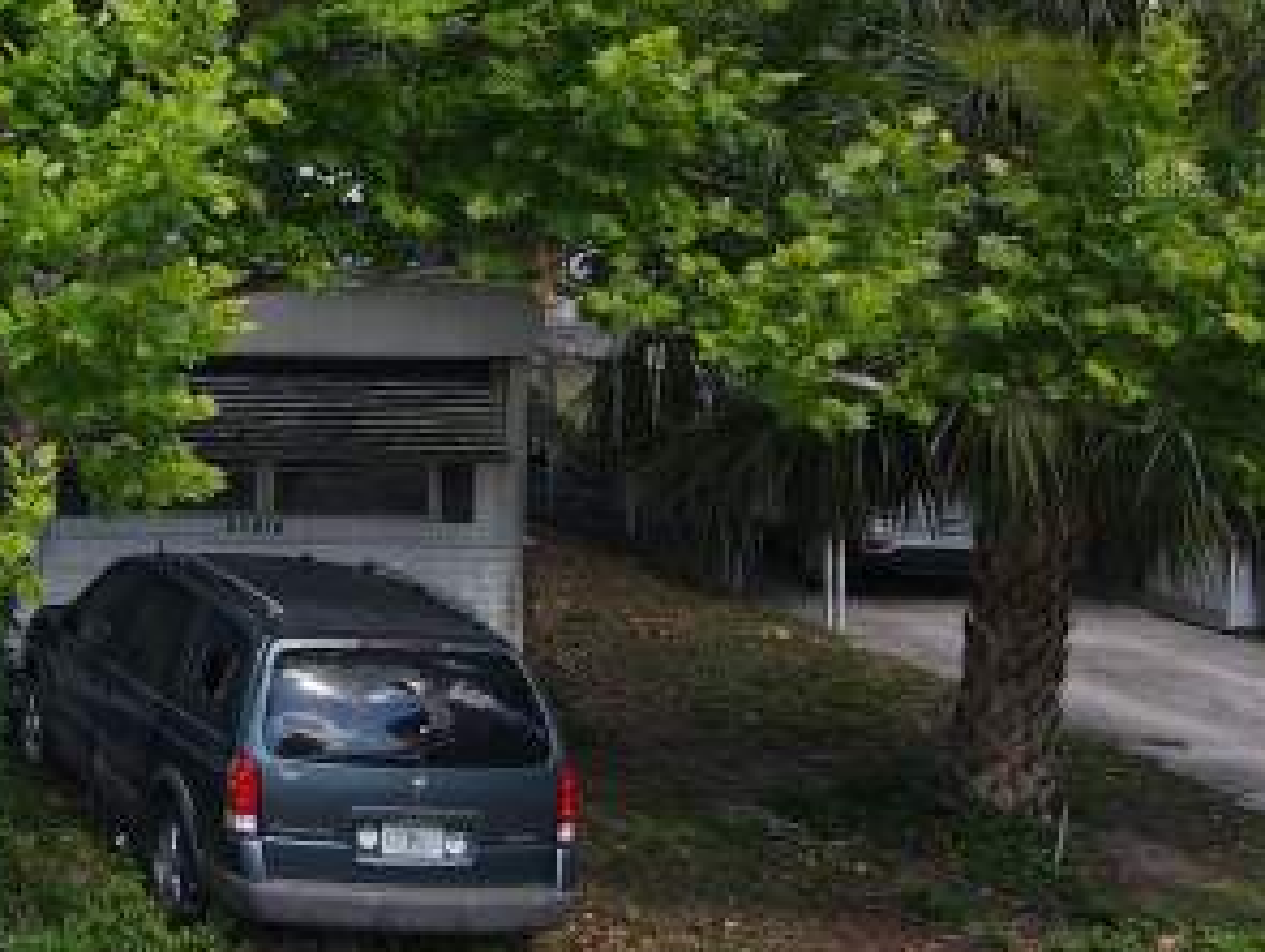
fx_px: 2378
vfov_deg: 22.3
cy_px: 180
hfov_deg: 25.4
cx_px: -403
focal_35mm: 65
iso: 100
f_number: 2.8
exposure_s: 1/200
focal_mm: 4.5
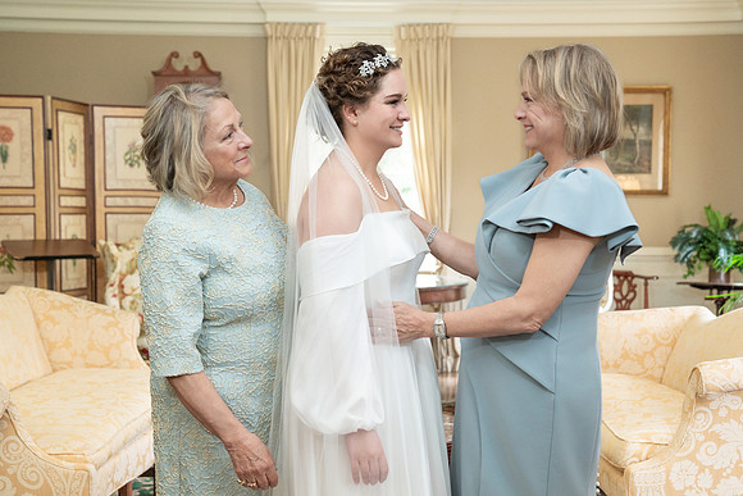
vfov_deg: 27.5
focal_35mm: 49
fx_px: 1011
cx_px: 372
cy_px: 248
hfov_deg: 40.3
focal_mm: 49
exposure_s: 1/250
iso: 1600
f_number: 4
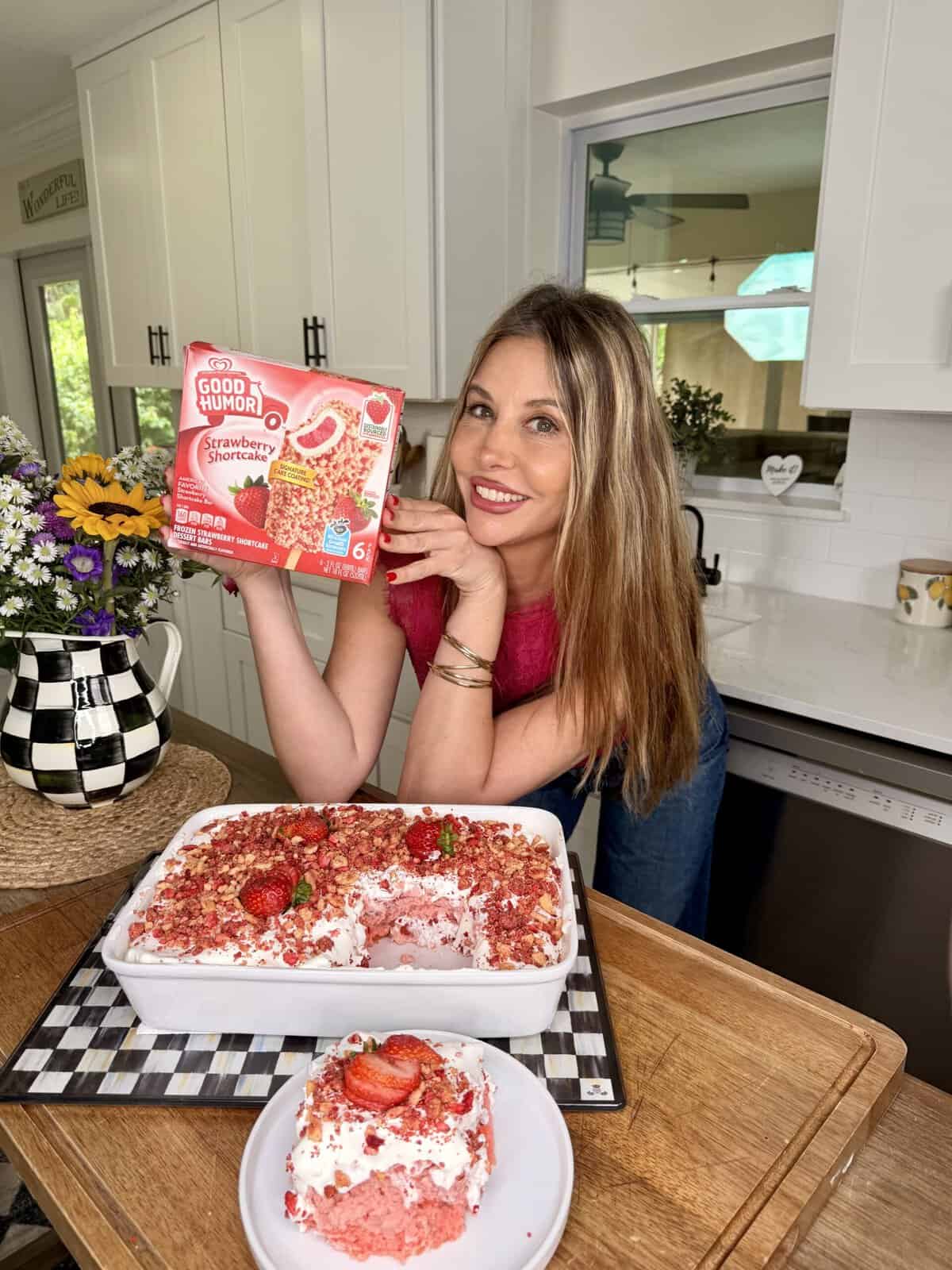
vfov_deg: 71.6
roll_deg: +0.0
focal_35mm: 24
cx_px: 476
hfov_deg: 56.8
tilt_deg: -16.6
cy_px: 635
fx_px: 880
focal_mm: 6.76
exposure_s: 1/208
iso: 64
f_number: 1.78
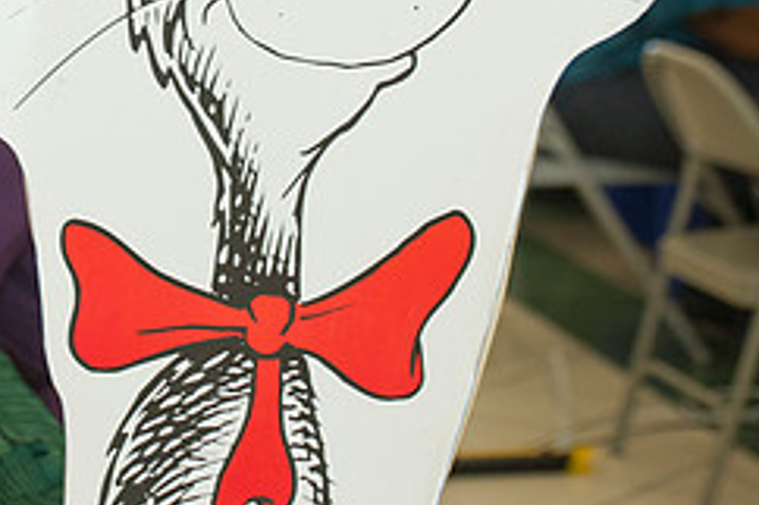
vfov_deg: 7.6
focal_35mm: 180
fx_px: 3792
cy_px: -69
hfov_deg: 11.4
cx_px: 85
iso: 1250
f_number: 5.6
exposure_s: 1/60
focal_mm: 75
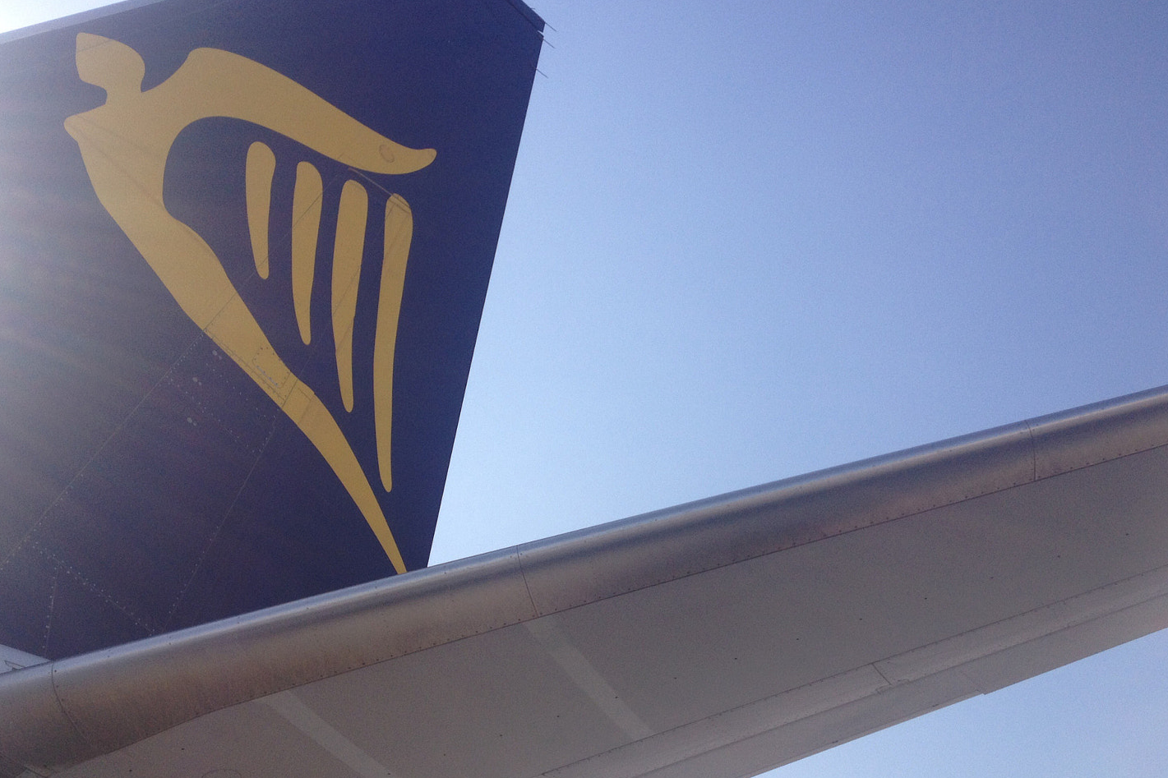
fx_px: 1330
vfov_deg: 32.6
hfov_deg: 47.4
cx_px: 560
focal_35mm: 41
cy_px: 441
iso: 50
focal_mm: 4.28
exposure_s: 1/2208
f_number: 2.4
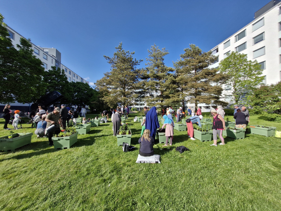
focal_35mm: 13
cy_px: 106
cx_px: 140
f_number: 2.2
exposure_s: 1/1516
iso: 50
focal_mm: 1.74
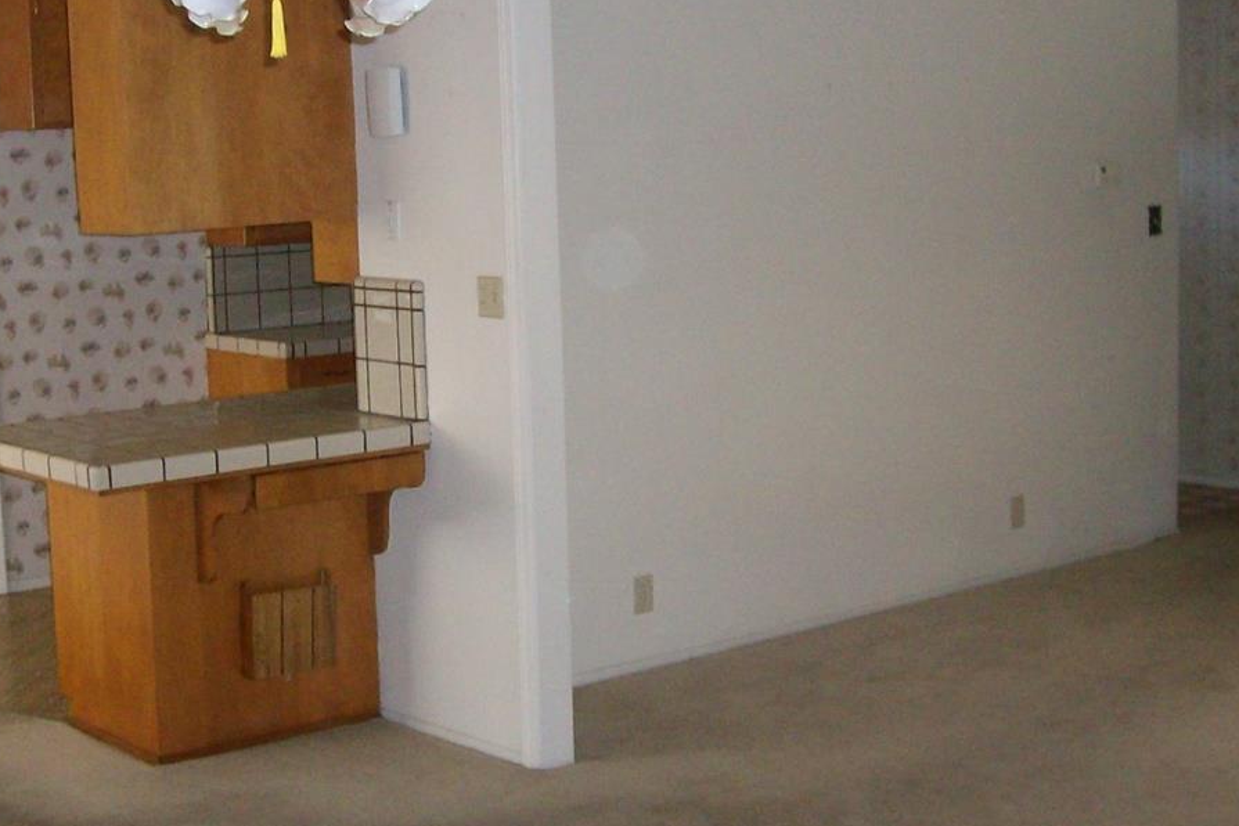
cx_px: 485
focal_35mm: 61
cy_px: 396
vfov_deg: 22.3
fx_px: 2100
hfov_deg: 32.8
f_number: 2.8
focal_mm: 5.8
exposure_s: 1/40
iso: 224
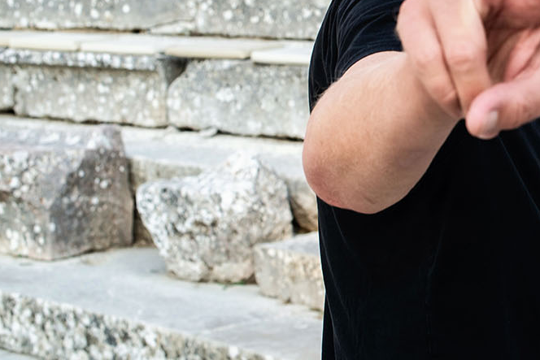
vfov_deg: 12.1
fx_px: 1695
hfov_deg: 17.6
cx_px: 567
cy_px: 78
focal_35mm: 113
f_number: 9
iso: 320
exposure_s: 1/125
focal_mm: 50
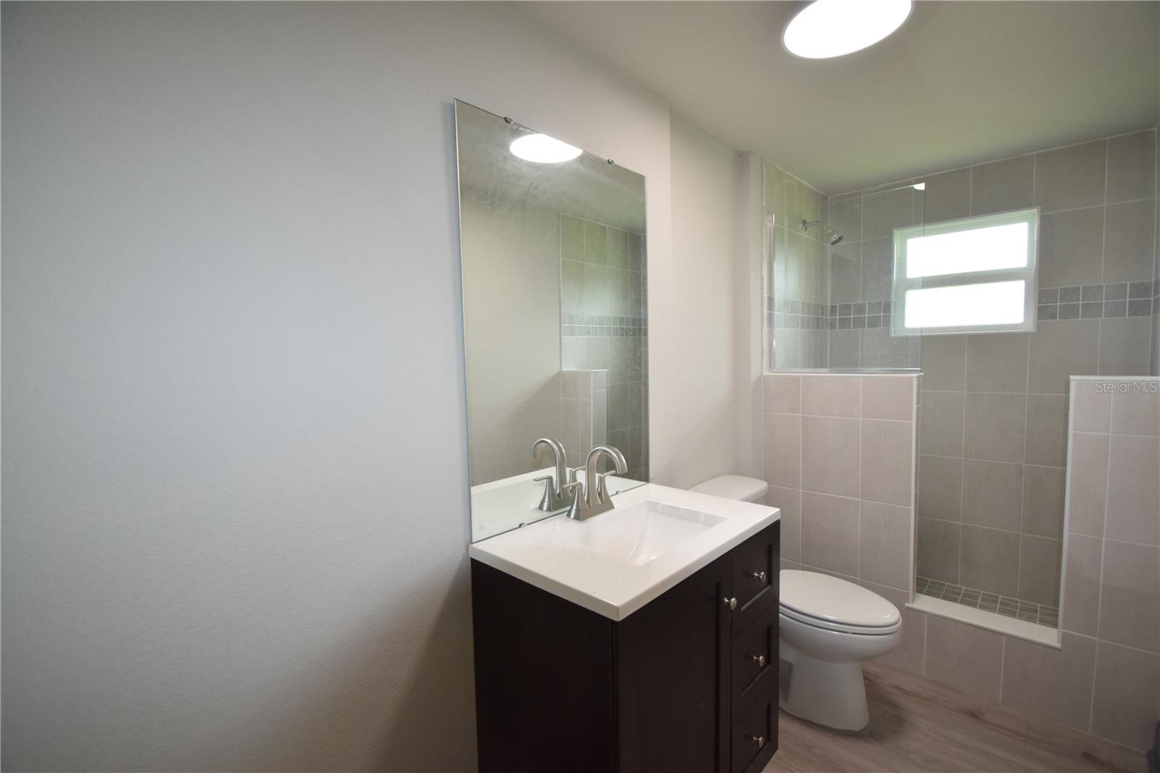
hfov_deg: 100.4
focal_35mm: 15
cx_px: 580
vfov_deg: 77.3
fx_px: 483
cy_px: 386
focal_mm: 10
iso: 800
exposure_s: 1/100
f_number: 5
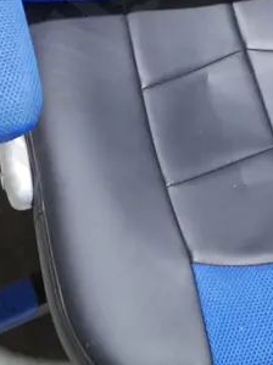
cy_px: -114
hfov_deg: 15.3
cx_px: 210
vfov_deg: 18.9
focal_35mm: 96
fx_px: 1010
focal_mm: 14
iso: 500
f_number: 3.5
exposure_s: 1/60
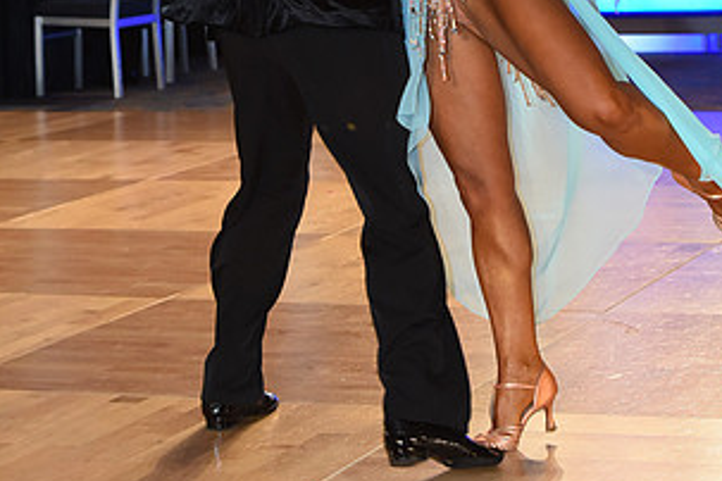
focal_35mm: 134
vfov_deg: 10.1
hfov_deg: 15.3
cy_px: -90
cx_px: 456
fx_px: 2687
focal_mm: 70
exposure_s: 1/320
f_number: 5
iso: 2000
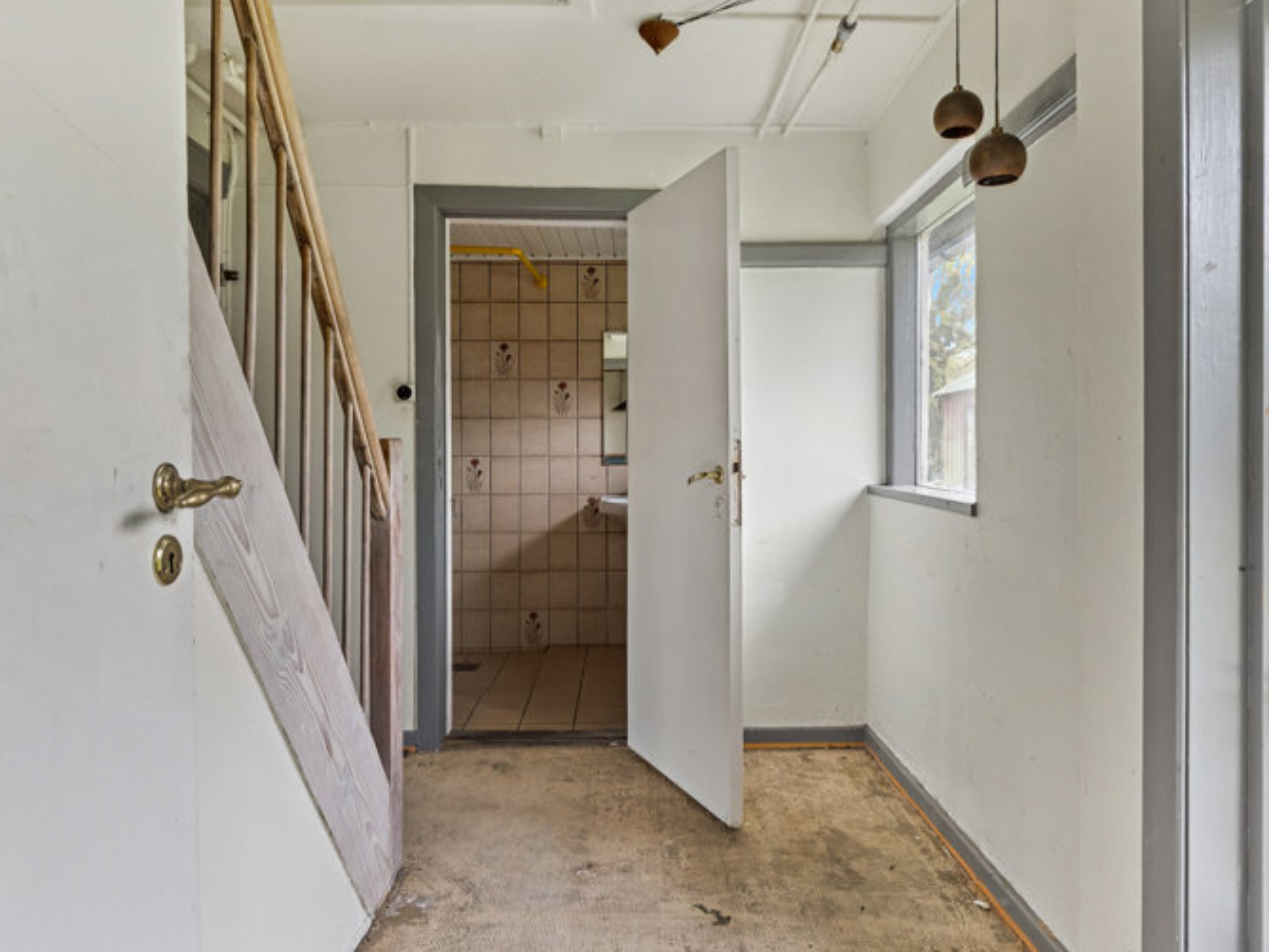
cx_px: 658
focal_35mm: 23
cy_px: 466
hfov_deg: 73.2
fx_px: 854
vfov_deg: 58.3
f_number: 8
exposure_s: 1/13
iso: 200
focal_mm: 13.5
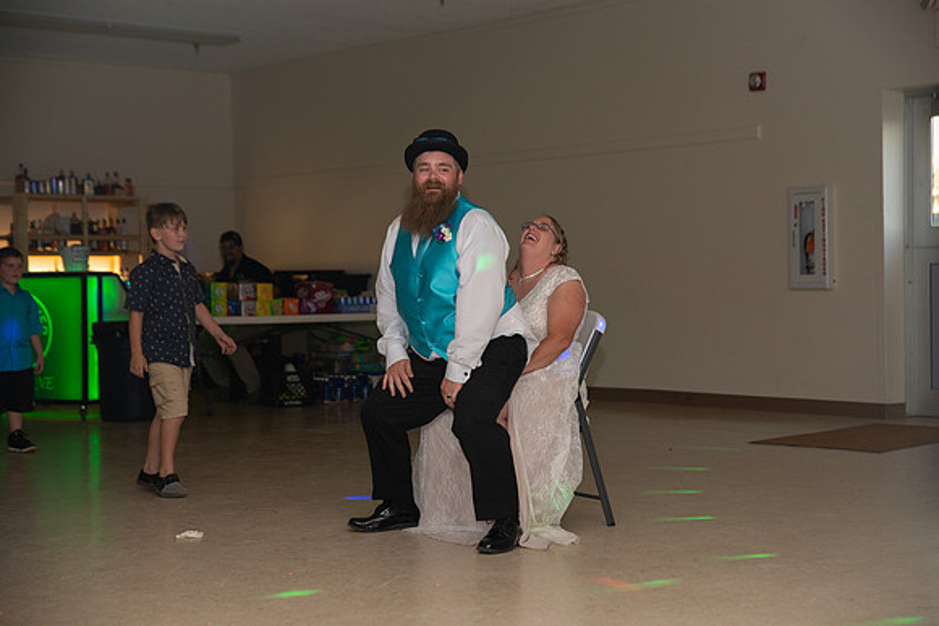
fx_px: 1696
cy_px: 313
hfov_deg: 31.0
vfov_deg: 20.9
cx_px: 470
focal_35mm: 65
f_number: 3.5
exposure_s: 1/125
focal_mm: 65
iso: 800
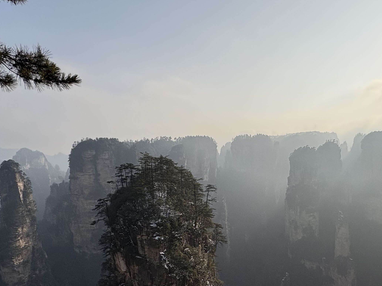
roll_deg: +0.7
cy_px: 208
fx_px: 298
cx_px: 251
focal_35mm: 27
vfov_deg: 49.7
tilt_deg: -8.4
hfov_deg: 63.8
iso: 64
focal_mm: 2.22
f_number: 2.2
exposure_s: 1/3717
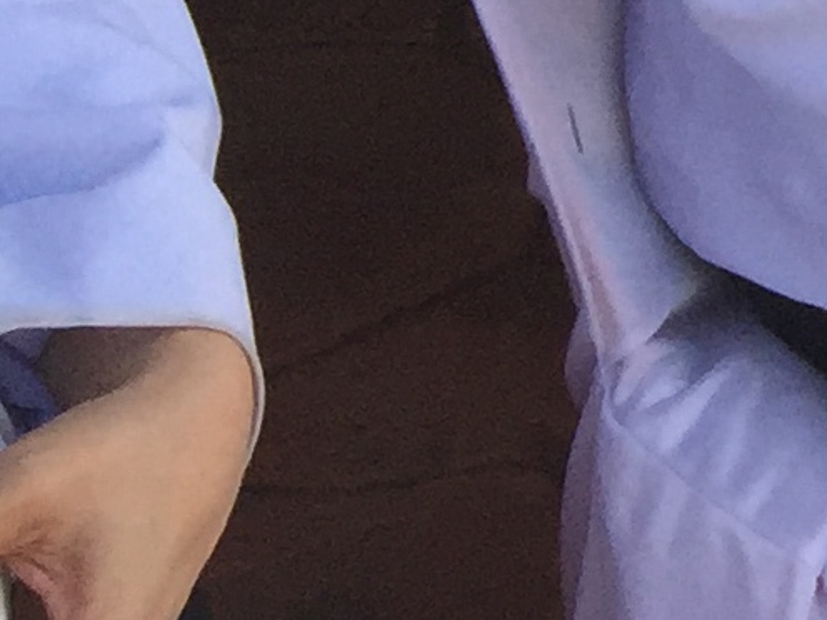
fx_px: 4563
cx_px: 2676
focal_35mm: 191
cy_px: -1223
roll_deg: -2.4
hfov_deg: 8.3
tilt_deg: -16.1
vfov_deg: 7.0
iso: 32
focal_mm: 4.15
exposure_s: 1/549
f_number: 2.2
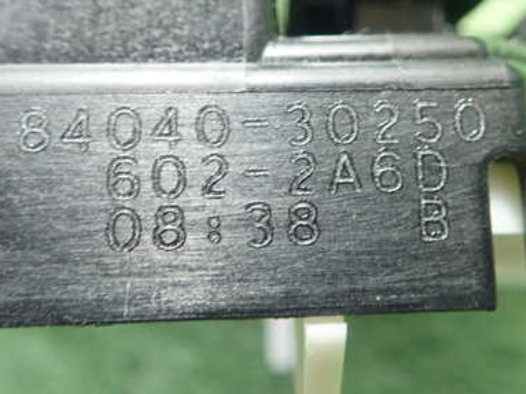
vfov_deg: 30.6
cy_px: 133
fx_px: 714
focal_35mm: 47
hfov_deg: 40.4
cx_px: 272
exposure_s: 1/40
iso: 800
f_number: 2.3
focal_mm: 5.5
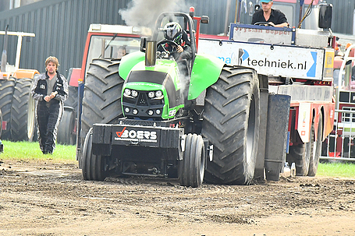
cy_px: 105
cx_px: 183
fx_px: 7807
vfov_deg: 1.7
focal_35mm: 792
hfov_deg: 2.6
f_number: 9
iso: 500
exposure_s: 1/200
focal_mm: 300
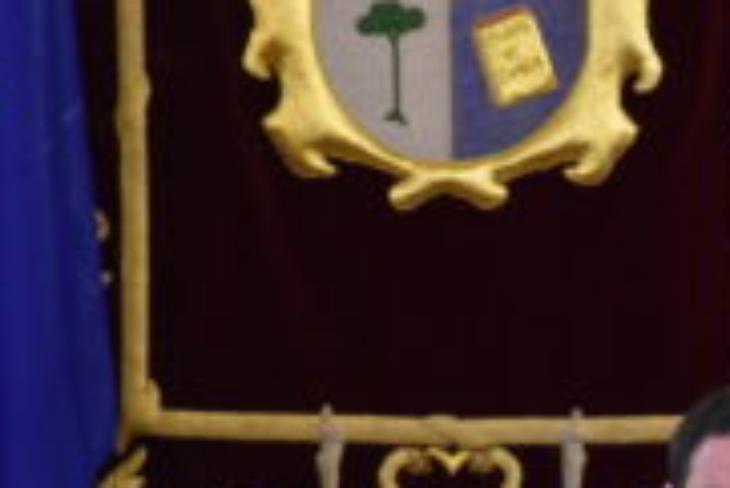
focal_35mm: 548
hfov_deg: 3.8
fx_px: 11121
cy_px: 629
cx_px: 786
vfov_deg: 2.5
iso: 3200
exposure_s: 1/60
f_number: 5.6
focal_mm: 112
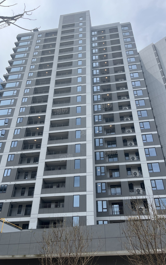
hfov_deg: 44.5
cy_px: 132
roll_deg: +1.7
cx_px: 86
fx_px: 203
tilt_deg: +35.9
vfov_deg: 66.5
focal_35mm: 28
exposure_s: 1/2410
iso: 50
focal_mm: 5.1
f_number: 1.6
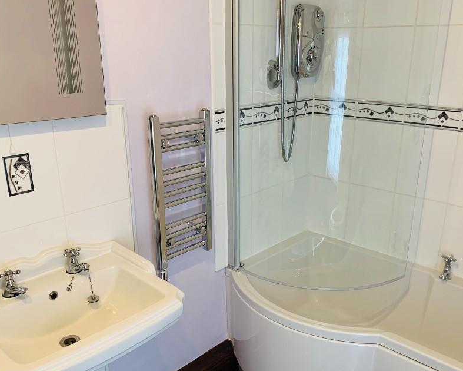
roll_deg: -0.5
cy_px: 216
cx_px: 250
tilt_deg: -22.2
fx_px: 452
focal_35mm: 33
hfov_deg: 54.1
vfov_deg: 44.4
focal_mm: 4.25
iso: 100
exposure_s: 1/69
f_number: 1.8
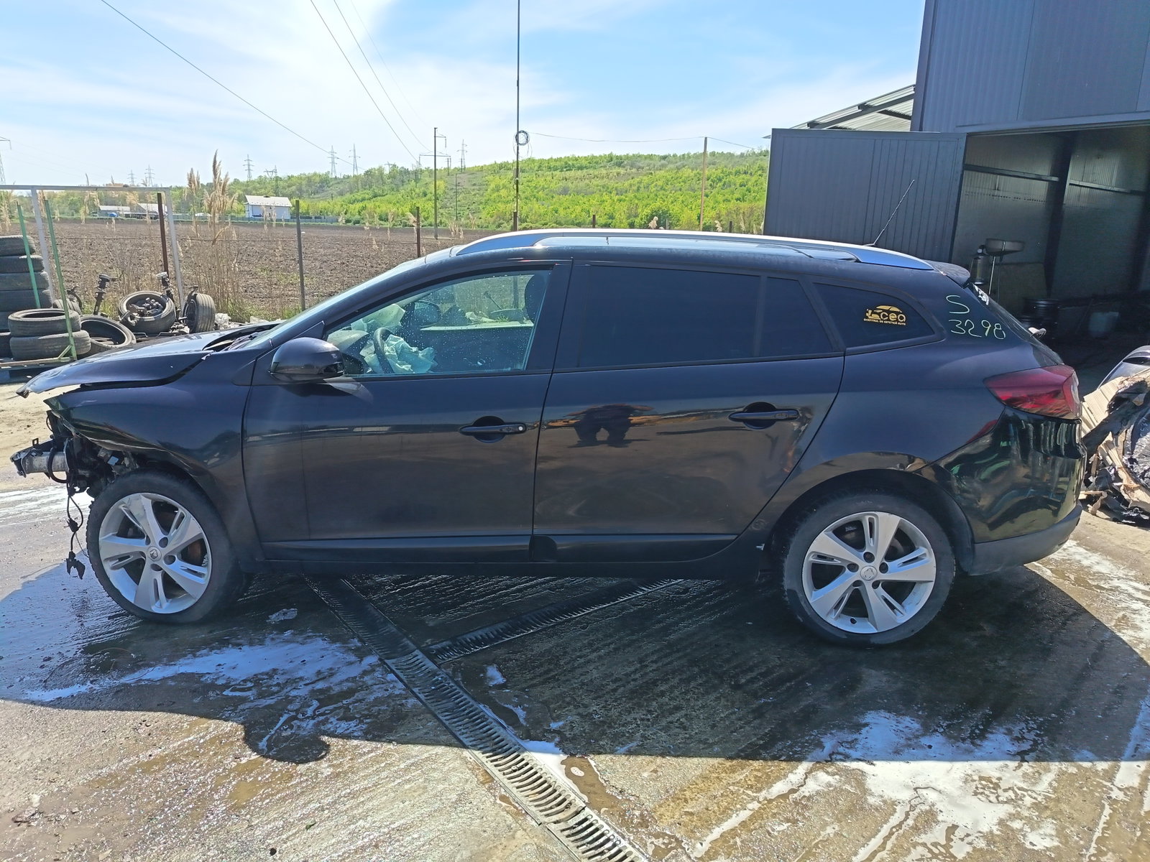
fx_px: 797
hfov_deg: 71.6
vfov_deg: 56.8
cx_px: 575
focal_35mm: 24
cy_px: 431
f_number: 1.75
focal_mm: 5.25
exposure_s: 1/415
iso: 100
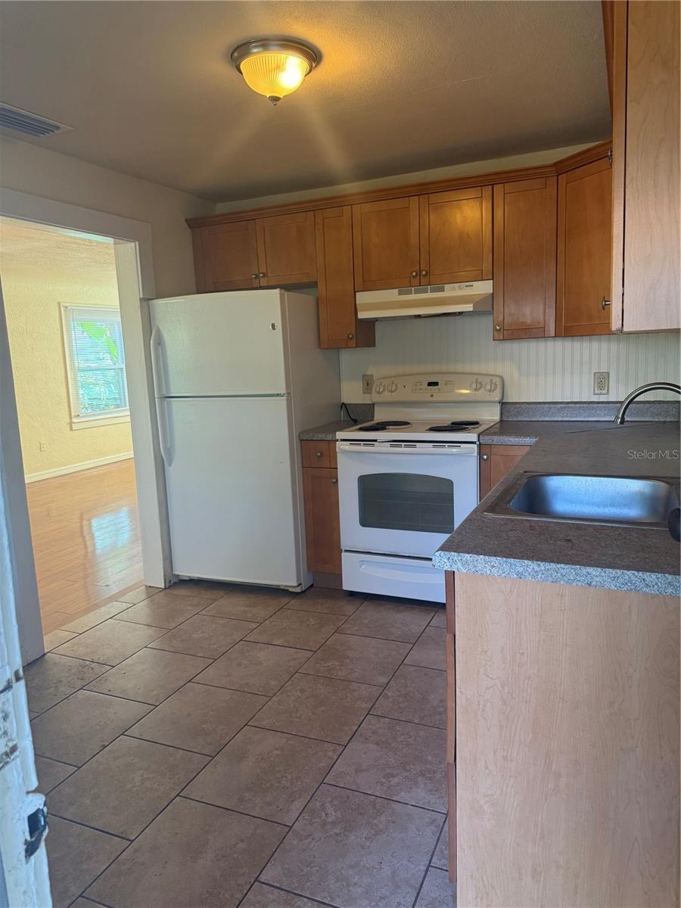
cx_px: 340
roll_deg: +1.7
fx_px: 630
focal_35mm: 24
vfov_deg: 71.6
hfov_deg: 56.8
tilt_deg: -8.5
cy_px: 454
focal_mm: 6.76
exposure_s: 1/120
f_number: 1.78
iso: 320
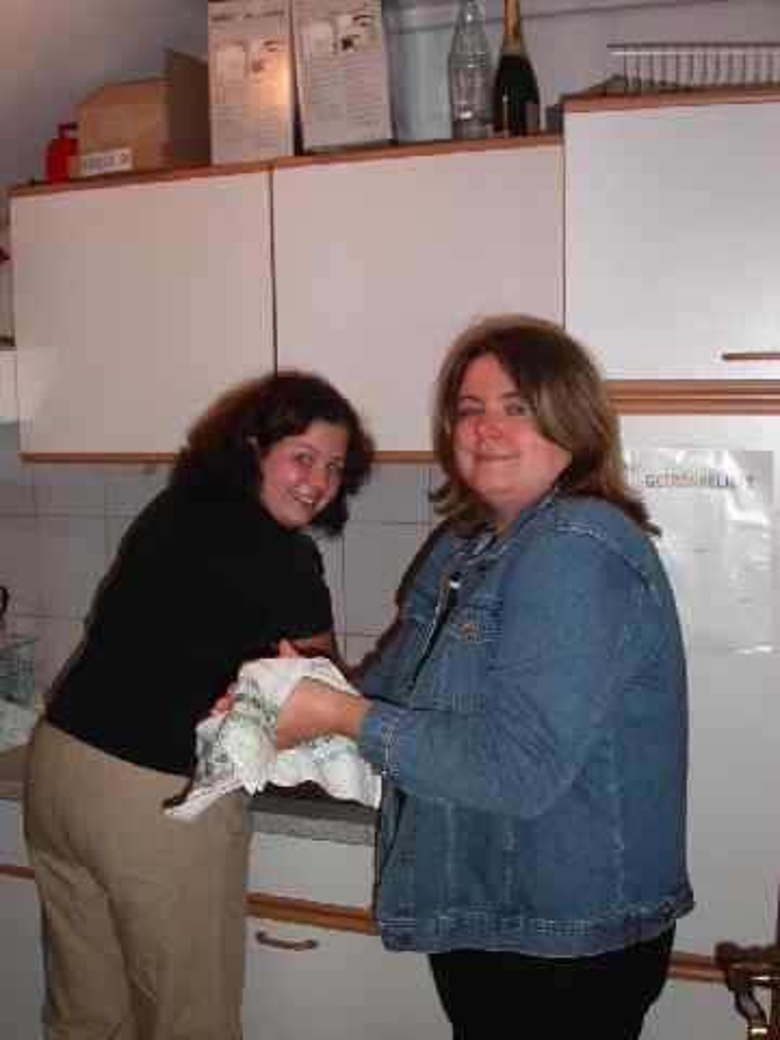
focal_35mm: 38
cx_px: 390
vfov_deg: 49.0
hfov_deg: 37.7
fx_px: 1142
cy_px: 520
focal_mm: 7.8
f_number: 2.8
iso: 100
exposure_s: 1/30
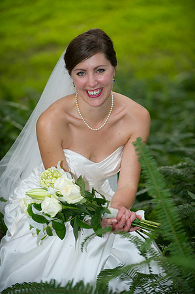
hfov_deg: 9.8
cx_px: 98
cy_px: 147
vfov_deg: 14.7
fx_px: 1140
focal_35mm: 140
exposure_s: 1/200
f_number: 2.8
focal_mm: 140
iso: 400
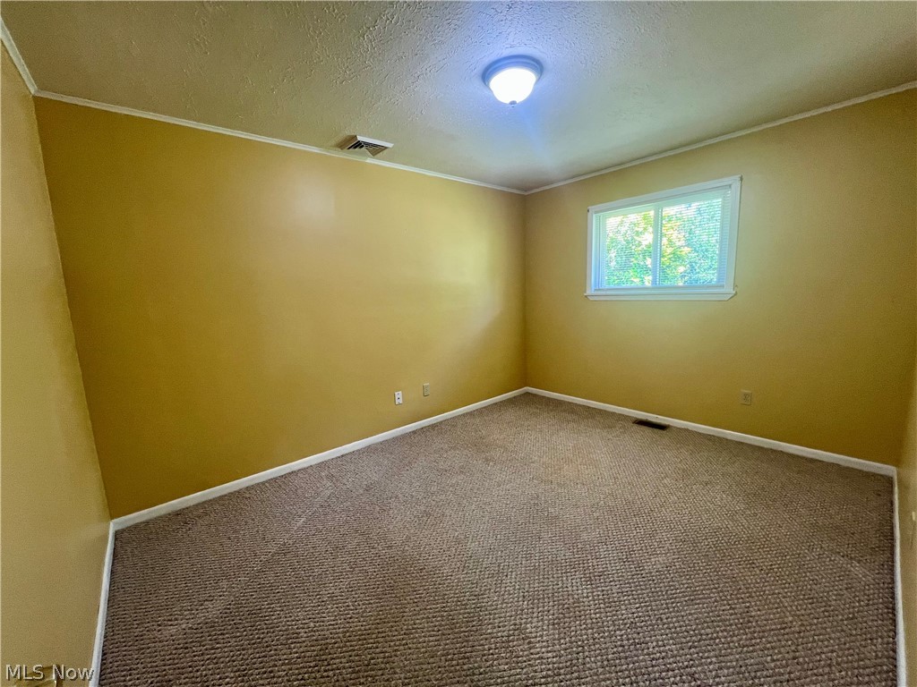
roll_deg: +3.4
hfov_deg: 106.2
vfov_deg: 89.9
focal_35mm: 13
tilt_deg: -9.0
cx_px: 458
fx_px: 344
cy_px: 344
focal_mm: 1.57
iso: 200
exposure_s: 1/60
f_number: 1.8
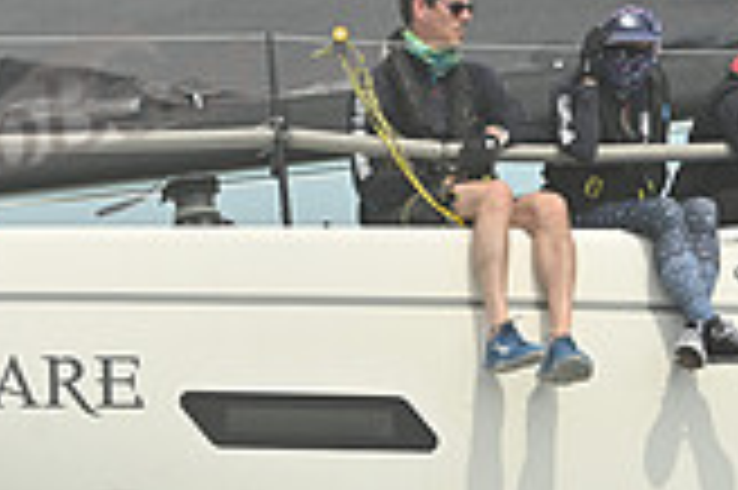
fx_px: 5079
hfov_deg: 8.3
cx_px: 626
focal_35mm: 248
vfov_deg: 5.5
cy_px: 290
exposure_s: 1/1250
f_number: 8
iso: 320
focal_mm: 70
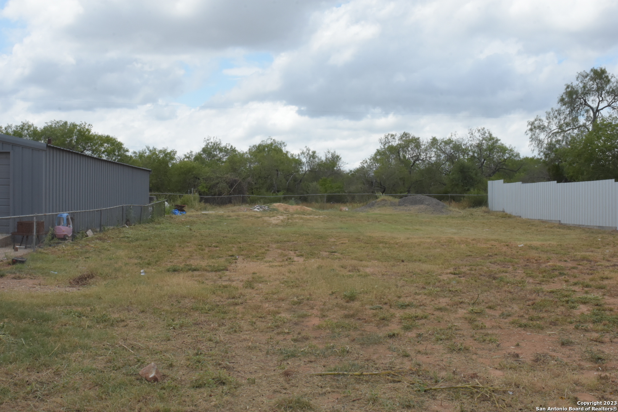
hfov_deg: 53.1
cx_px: 309
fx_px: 618
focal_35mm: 36
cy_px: 206
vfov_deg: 36.9
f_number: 20
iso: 1000
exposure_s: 1/320
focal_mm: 24
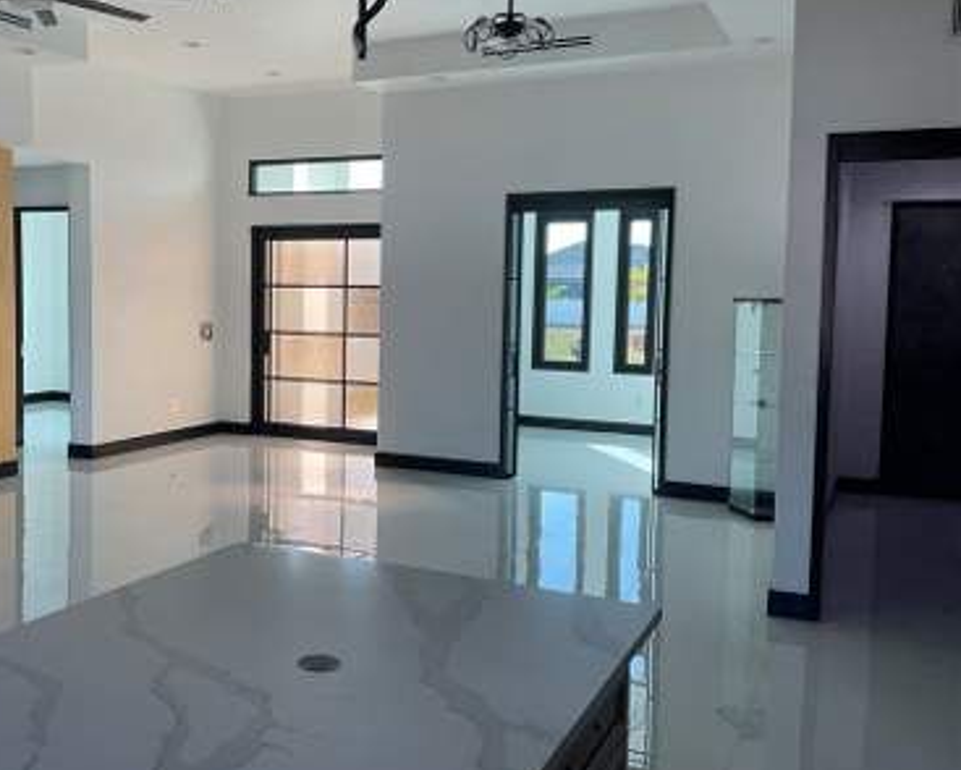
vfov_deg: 40.1
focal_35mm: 37
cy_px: 359
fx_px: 1053
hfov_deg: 48.4
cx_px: 335
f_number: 1.8
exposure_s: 1/152
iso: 16
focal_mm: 3
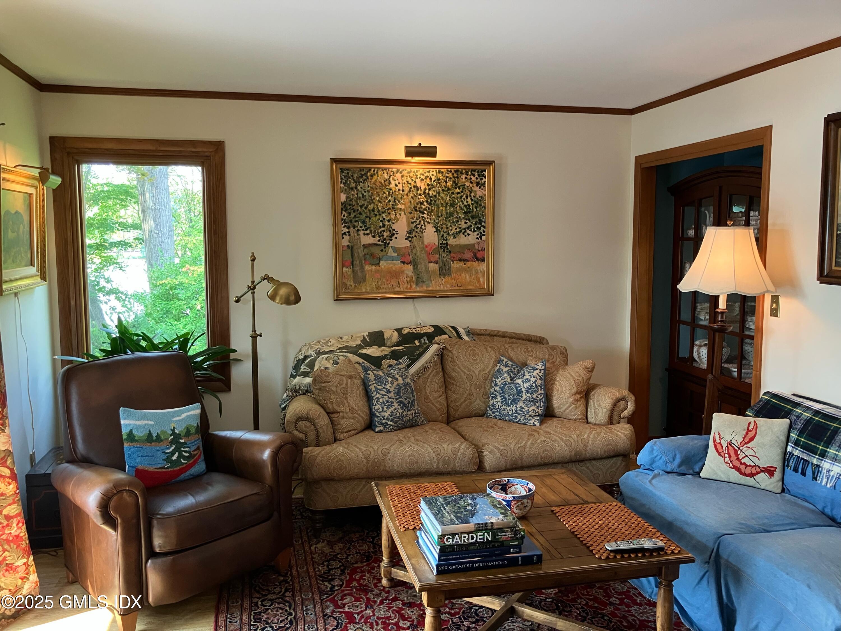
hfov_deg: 63.4
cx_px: 420
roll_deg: +0.0
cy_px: 316
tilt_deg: -5.3
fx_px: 680
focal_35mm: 28
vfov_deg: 49.7
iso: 160
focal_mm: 3.99
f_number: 1.8
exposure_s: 1/60
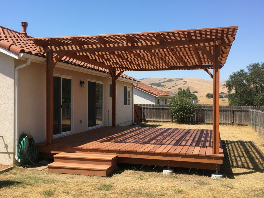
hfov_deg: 73.9
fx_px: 175
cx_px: 132
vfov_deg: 58.9
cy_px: 99
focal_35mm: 23
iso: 829
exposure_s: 1/1101
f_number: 1.8
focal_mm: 6.4
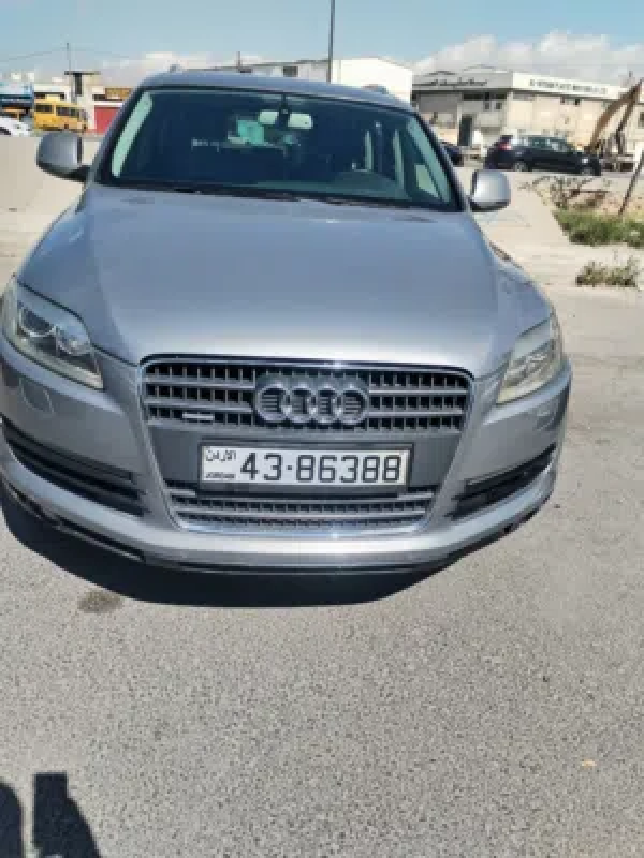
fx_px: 645
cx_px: 322
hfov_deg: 53.1
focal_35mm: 26
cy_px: 429
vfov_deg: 67.3
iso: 100
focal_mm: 4.75
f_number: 1.8
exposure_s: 1/1156
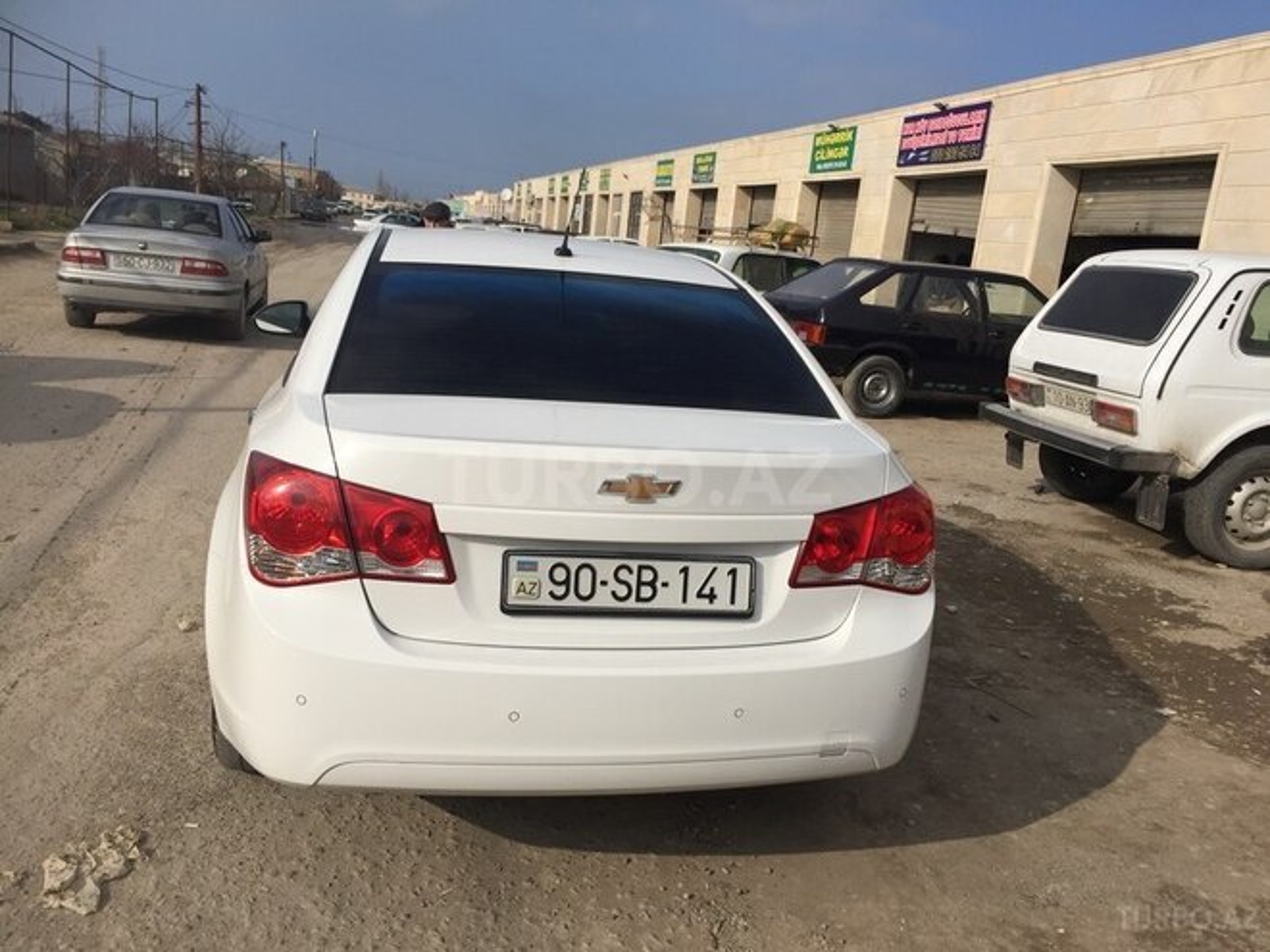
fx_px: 1064
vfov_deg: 48.2
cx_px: 635
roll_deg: -7.1
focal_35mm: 29
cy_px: 476
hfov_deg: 61.7
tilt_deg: -14.3
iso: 32
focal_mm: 4.15
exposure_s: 1/3968
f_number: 2.2
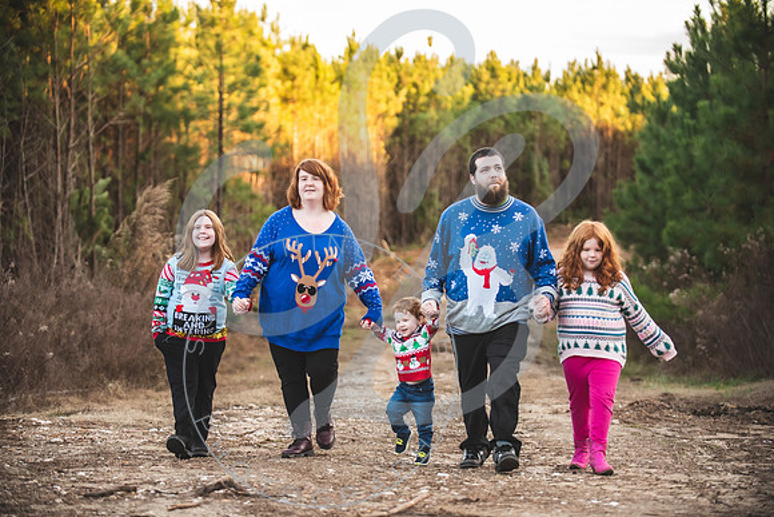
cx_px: 387
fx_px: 2043
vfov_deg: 14.4
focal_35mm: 95
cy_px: 258
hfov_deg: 21.5
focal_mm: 95
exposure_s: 1/320
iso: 800
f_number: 2.8
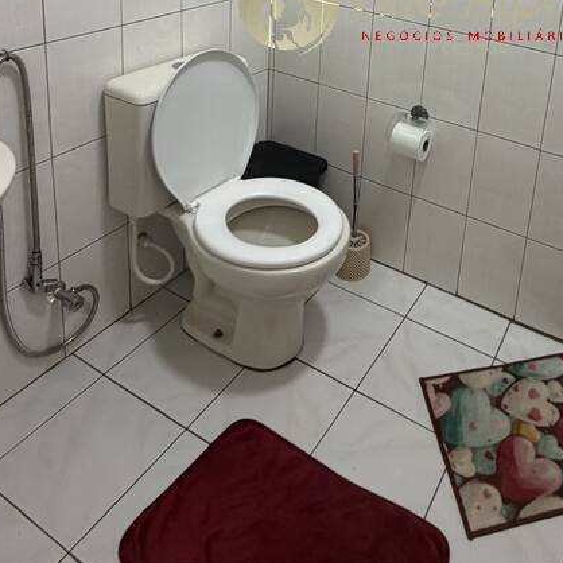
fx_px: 589
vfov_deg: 44.0
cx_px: 422
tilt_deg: -14.3
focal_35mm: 32
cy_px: 5
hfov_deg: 49.1
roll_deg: -5.5
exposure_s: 1/60
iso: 200
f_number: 2.2
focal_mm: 2.22
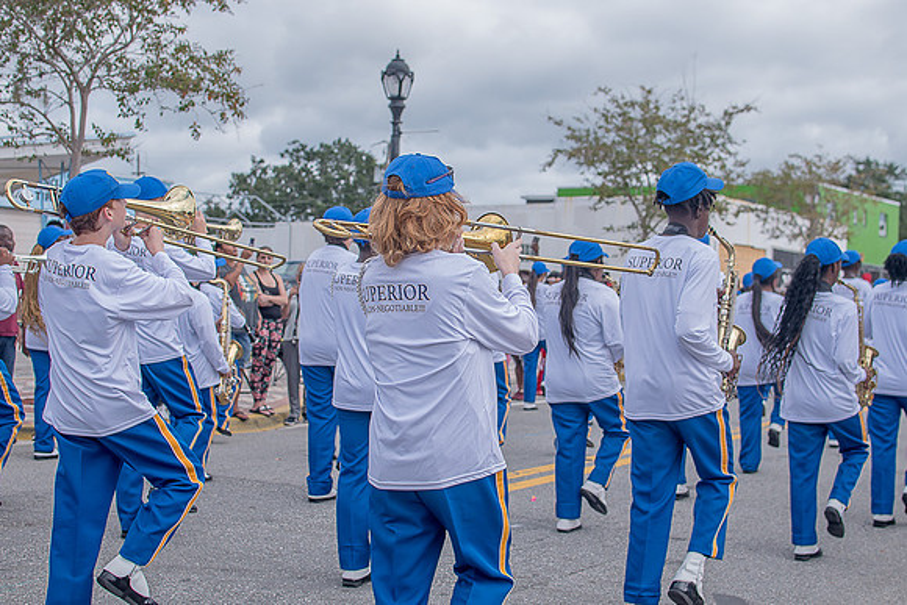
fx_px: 1310
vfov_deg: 26.0
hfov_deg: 38.2
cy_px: 302
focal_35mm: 52
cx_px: 454
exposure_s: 1/500
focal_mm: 35
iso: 100
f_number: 4
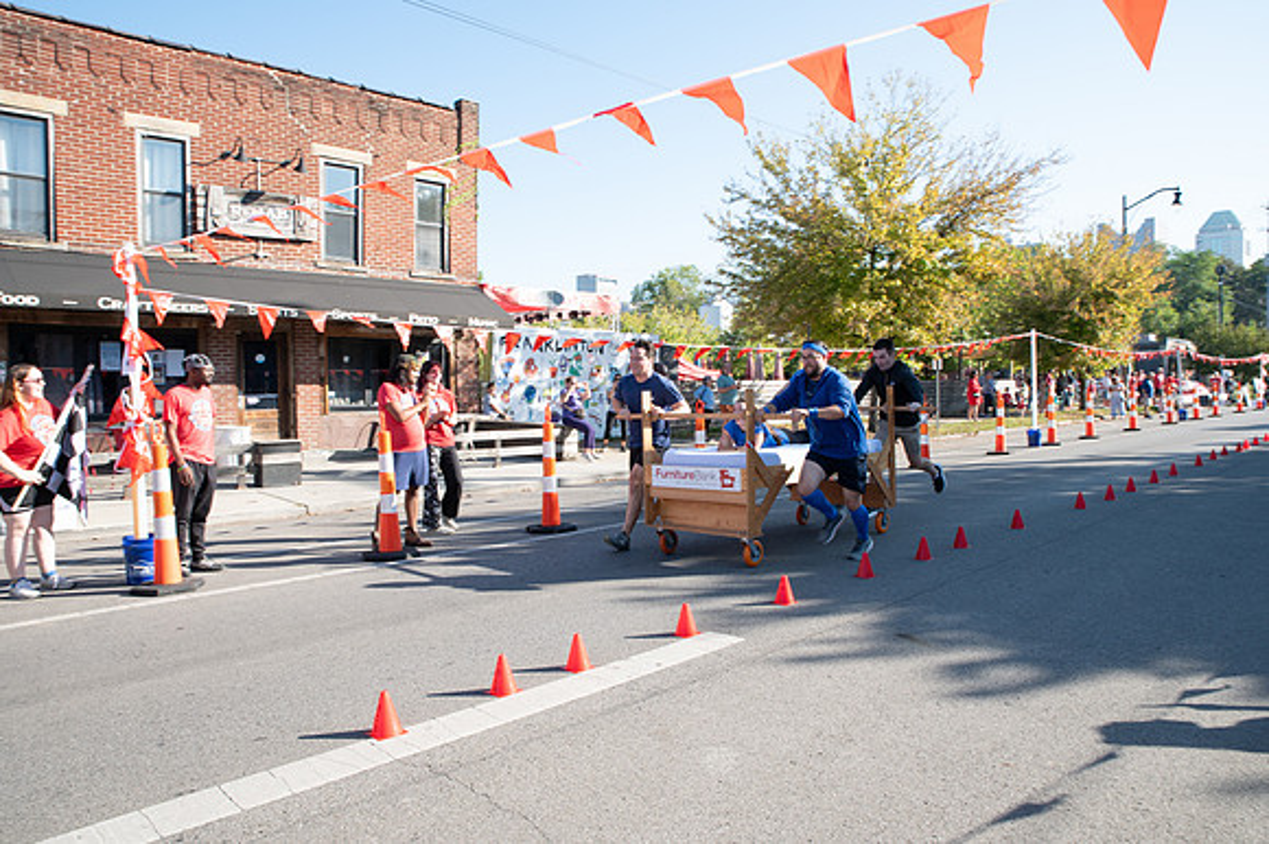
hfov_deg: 71.9
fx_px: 875
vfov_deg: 51.5
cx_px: 634
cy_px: 422
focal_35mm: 25
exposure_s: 1/200
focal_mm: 24
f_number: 11
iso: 500
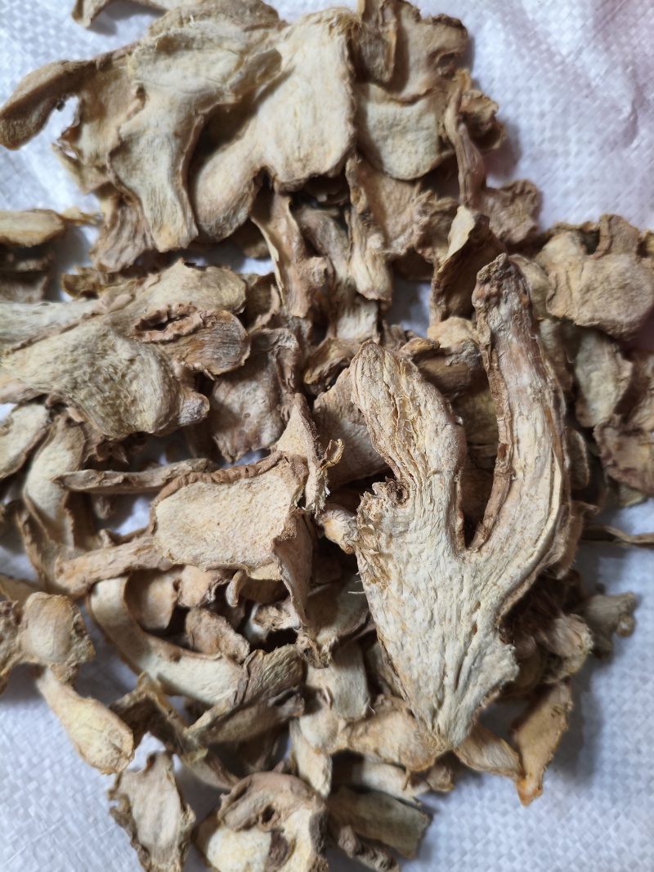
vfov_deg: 67.3
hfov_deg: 53.1
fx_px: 655
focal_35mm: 26
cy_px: 436
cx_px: 327
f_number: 1.5
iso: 640
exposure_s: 1/59.9
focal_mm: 4.94
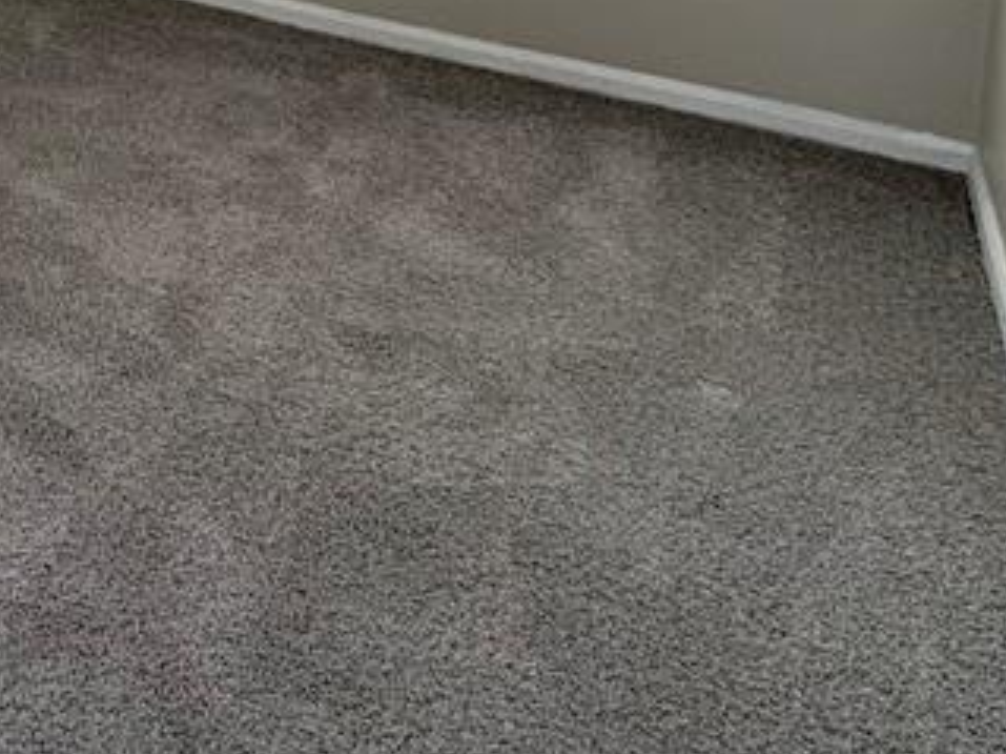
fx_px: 1307
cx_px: -177
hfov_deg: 34.4
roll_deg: +1.5
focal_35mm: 45
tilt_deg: -8.4
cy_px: -325
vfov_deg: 25.6
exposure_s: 1/60
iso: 250
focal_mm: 2.22
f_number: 2.2
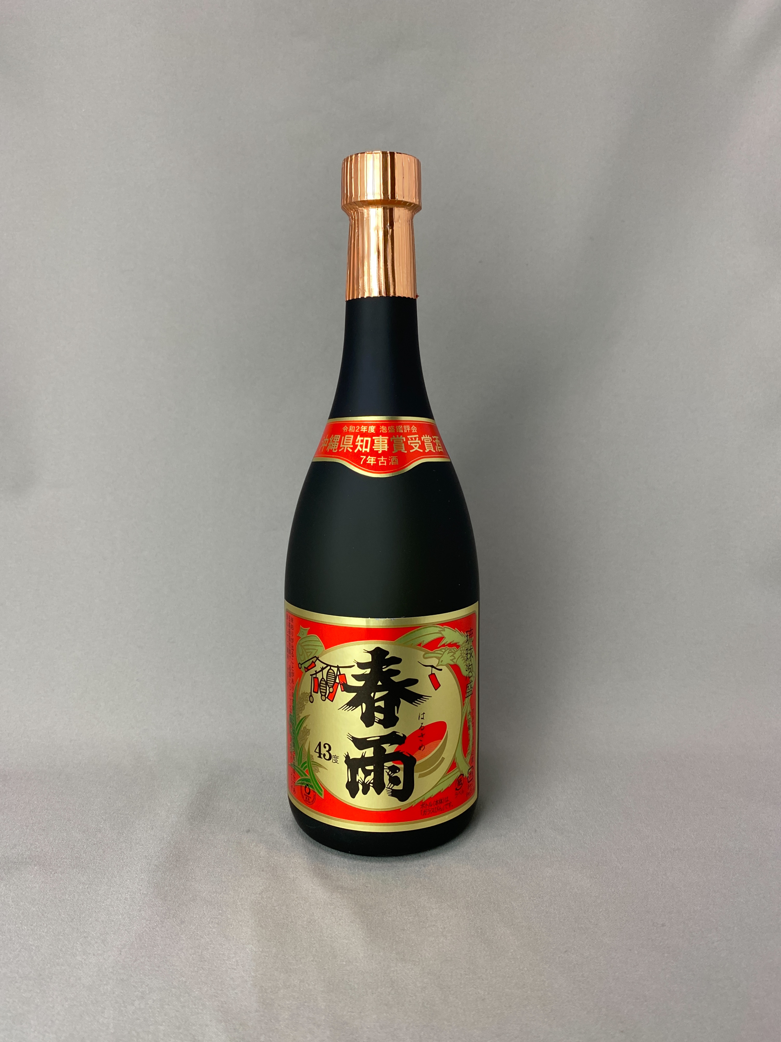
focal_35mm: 26
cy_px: 521
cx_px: 390
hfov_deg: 53.1
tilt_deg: -8.2
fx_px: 782
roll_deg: +0.1
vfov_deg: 67.3
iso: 100
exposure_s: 1/100
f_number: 1.8
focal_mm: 4.25
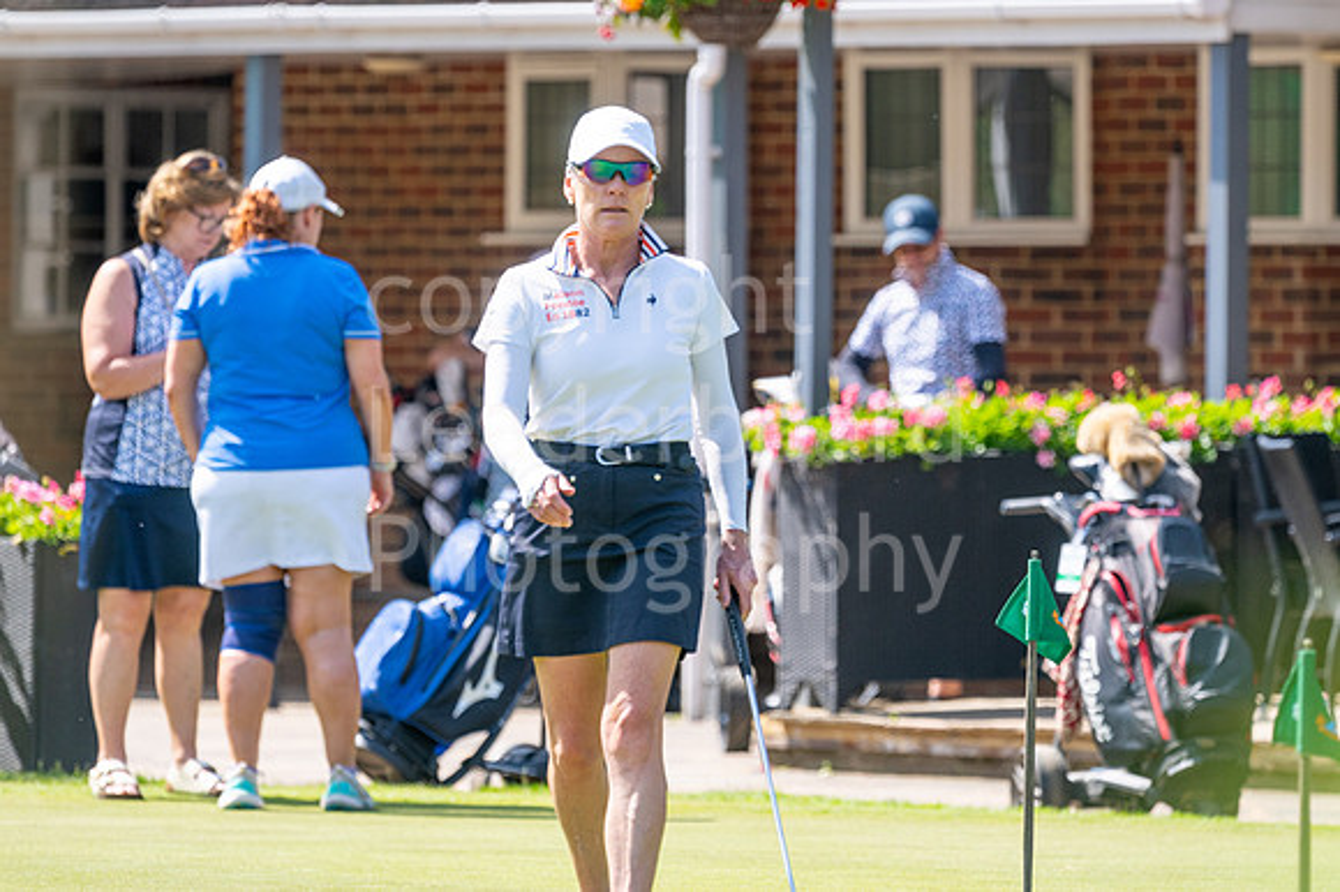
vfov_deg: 3.1
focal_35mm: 450
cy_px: 446
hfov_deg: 4.6
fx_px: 16740
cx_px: 670
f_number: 5
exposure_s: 1/800
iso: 200
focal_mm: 300
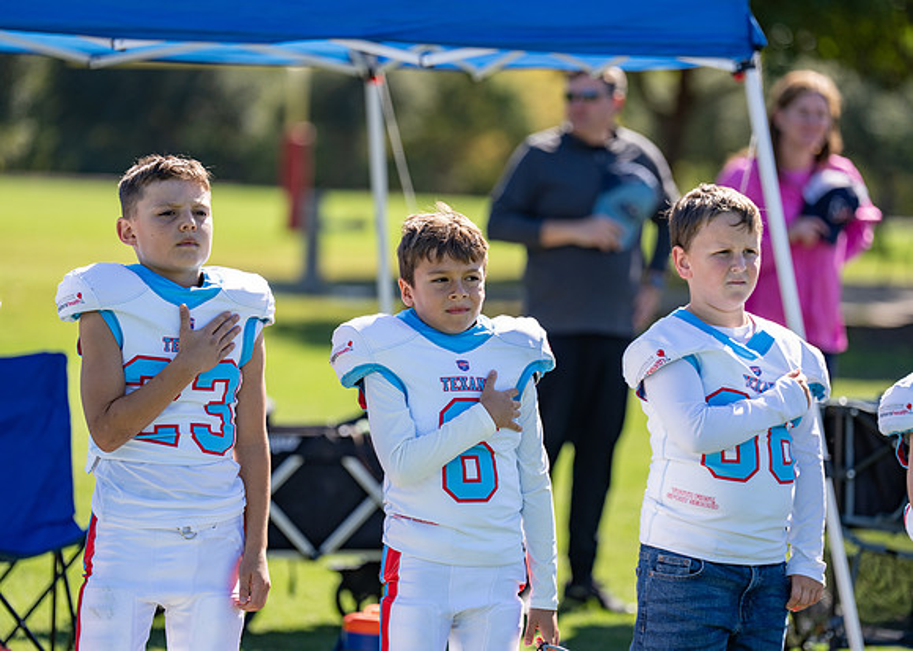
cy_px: 350
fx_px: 4783
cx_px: 462
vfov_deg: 7.8
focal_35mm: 185
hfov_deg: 10.9
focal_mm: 159
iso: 125
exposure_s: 1/1000
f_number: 2.8
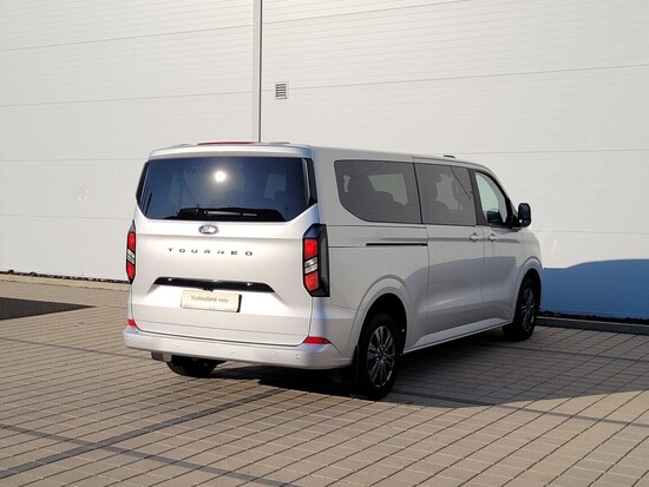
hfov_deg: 67.3
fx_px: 488
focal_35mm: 26
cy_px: 244
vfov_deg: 53.1
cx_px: 324
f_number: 1.8
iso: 40
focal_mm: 5.4
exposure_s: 1/2961
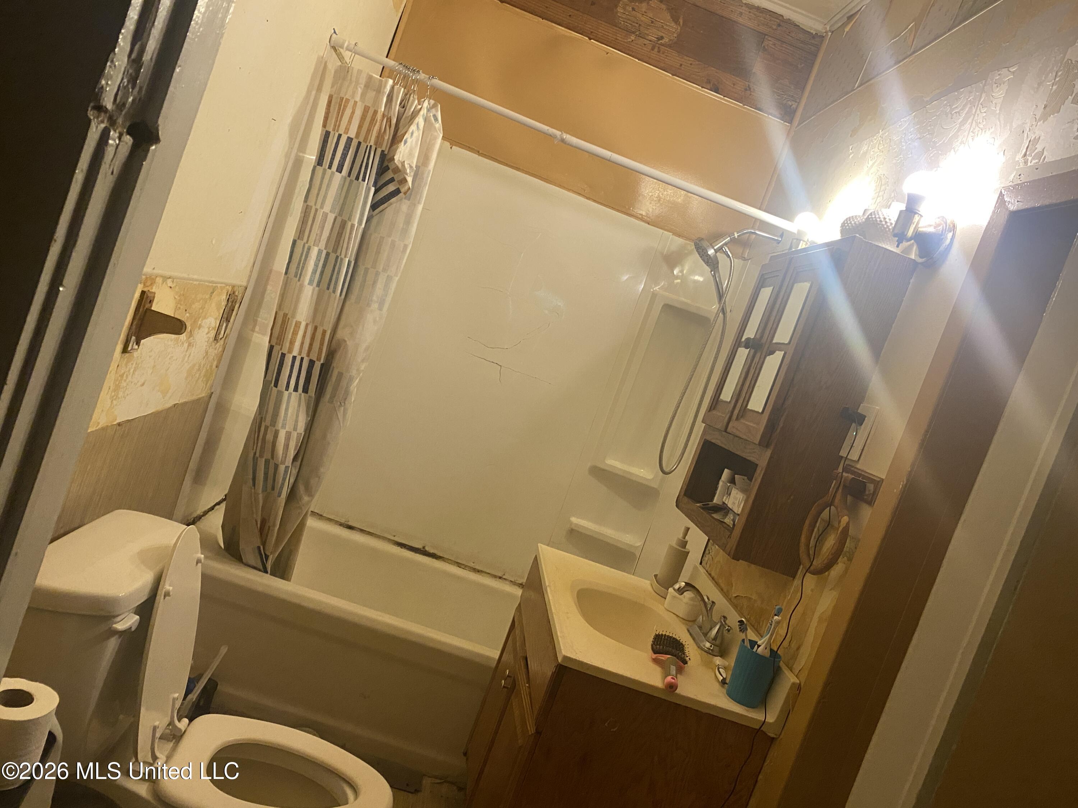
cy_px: 404
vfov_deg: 53.1
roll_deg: -20.7
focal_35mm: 26
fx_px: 810
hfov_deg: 67.3
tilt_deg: -4.5
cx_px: 539
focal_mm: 4.25
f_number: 1.8
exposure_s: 1/60
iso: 320
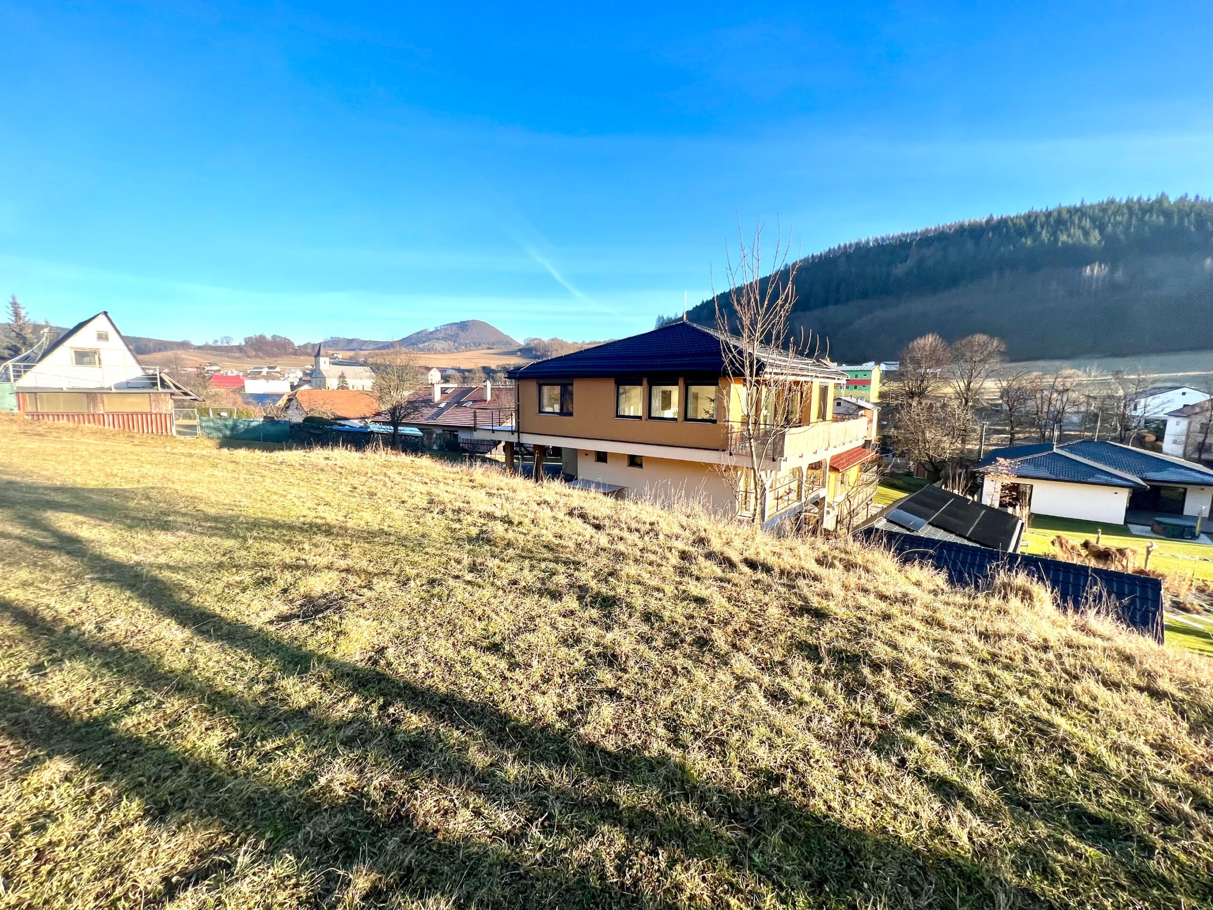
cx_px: 606
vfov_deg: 89.9
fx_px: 456
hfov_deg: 106.2
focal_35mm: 13
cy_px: 455
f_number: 1.8
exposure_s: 1/595
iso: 32
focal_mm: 1.57
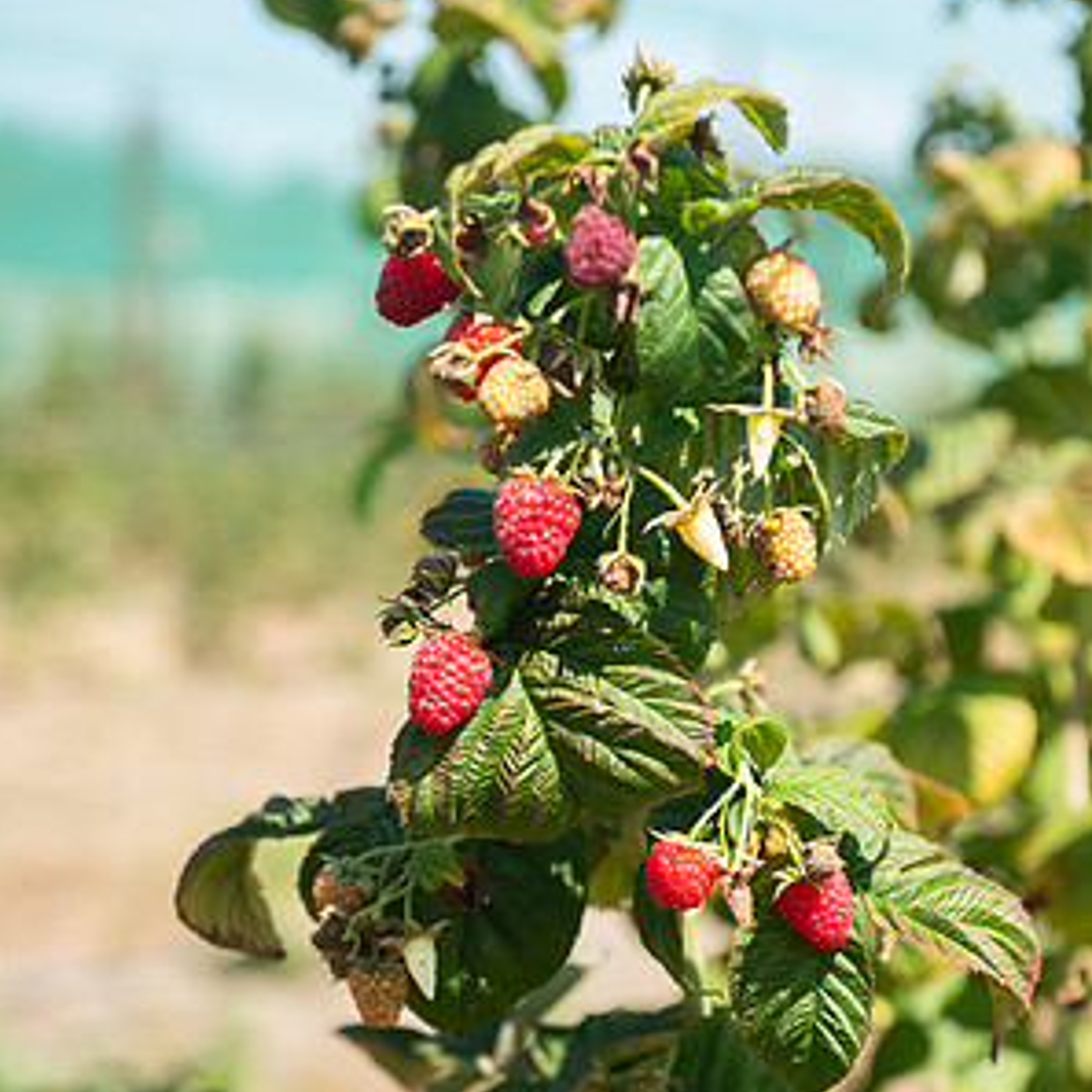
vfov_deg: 19.2
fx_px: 3212
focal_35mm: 90
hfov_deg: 19.3
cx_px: 544
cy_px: 713
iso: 500
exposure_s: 1/2500
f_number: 4
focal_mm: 70
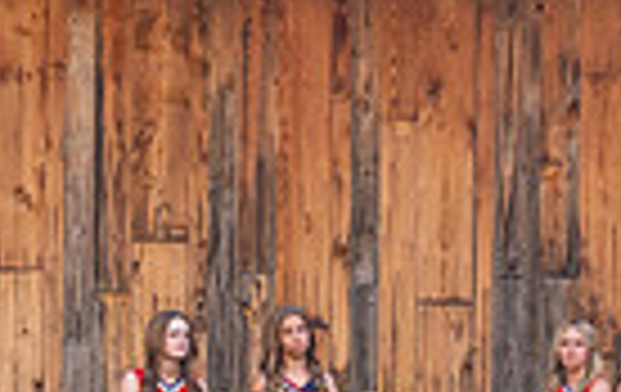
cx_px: 373
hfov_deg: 6.7
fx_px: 5276
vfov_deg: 4.2
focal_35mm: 311
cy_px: 479
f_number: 5
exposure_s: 1/320
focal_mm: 70
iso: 1600
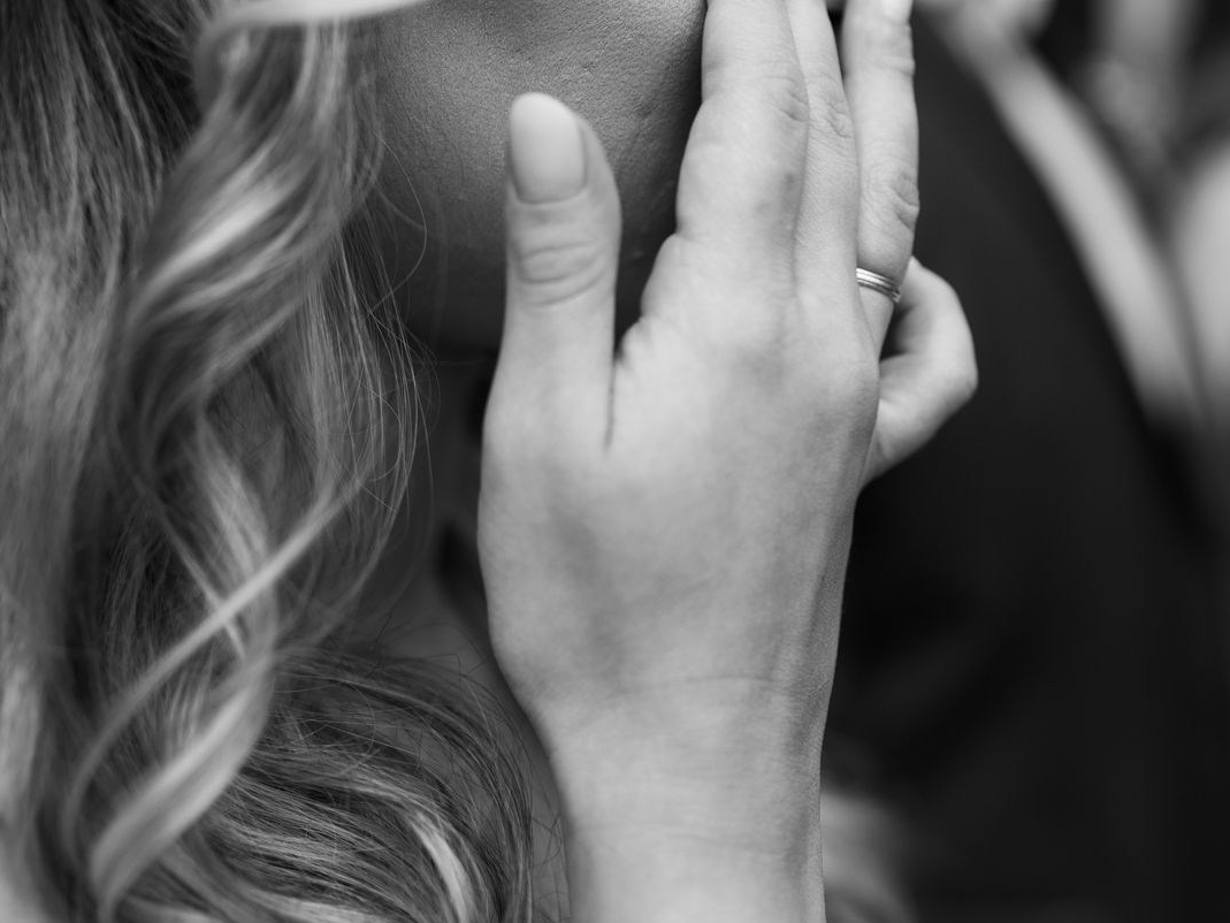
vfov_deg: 28.4
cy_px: 306
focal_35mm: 51
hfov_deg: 37.5
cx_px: 611
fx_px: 1812
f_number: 2
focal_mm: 35
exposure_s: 1/200
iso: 100
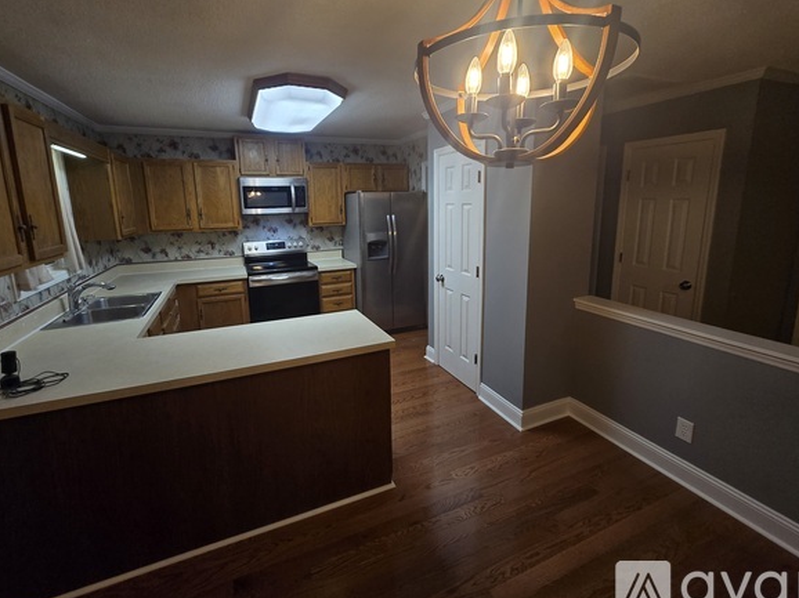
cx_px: 378
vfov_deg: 81.5
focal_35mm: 15
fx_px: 346
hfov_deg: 98.1
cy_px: 271
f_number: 2.2
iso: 80
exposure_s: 1/60
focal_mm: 1.7
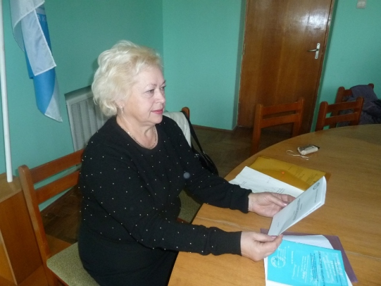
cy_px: 143
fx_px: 275
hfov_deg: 69.4
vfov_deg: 54.9
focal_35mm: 25
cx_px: 190
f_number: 3.3
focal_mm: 4.1
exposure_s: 1/30
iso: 400
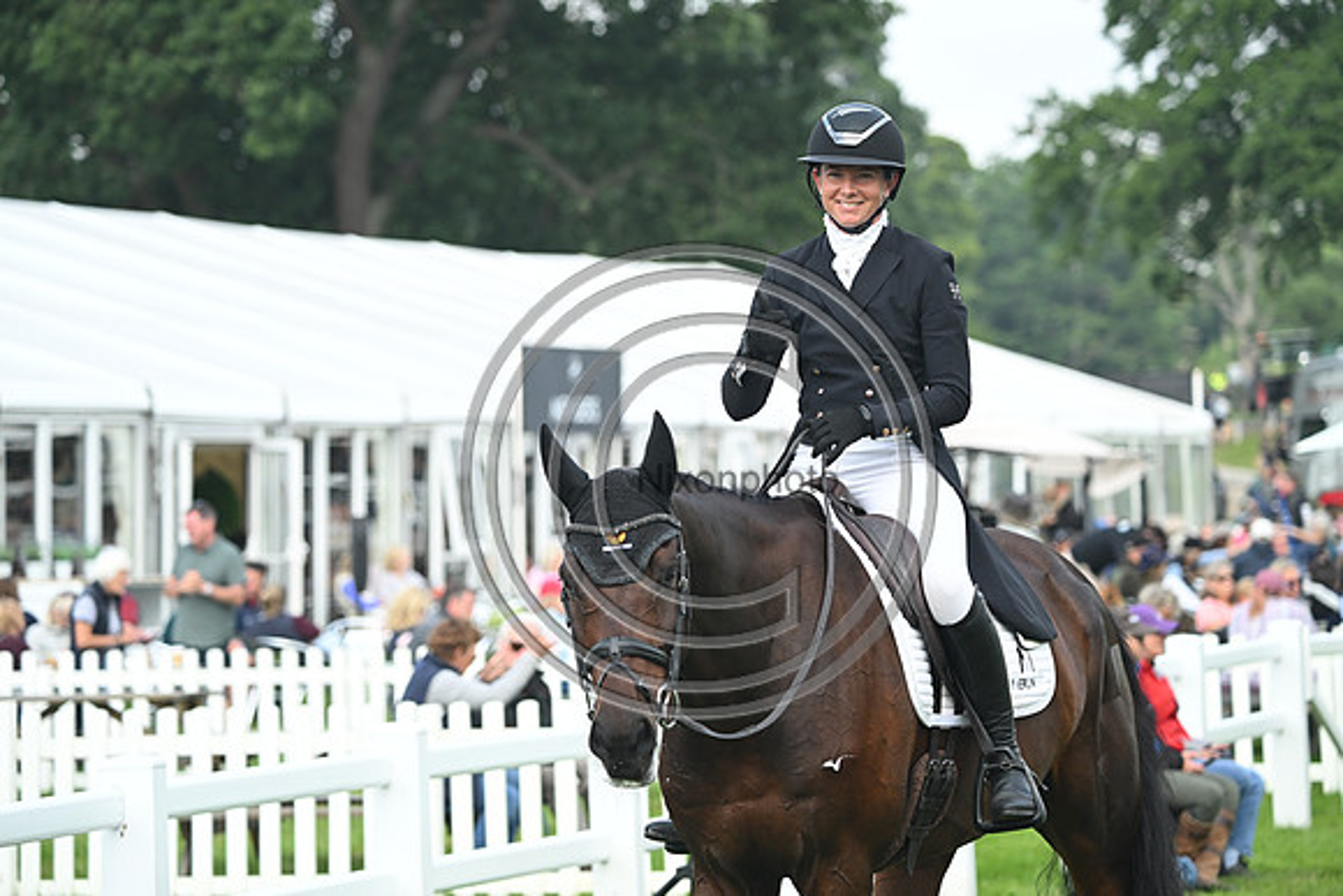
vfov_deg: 8.6
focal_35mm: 160
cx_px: 672
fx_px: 5970
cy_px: 448
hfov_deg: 12.8
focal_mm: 160
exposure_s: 1/1250
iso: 800
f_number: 4.8
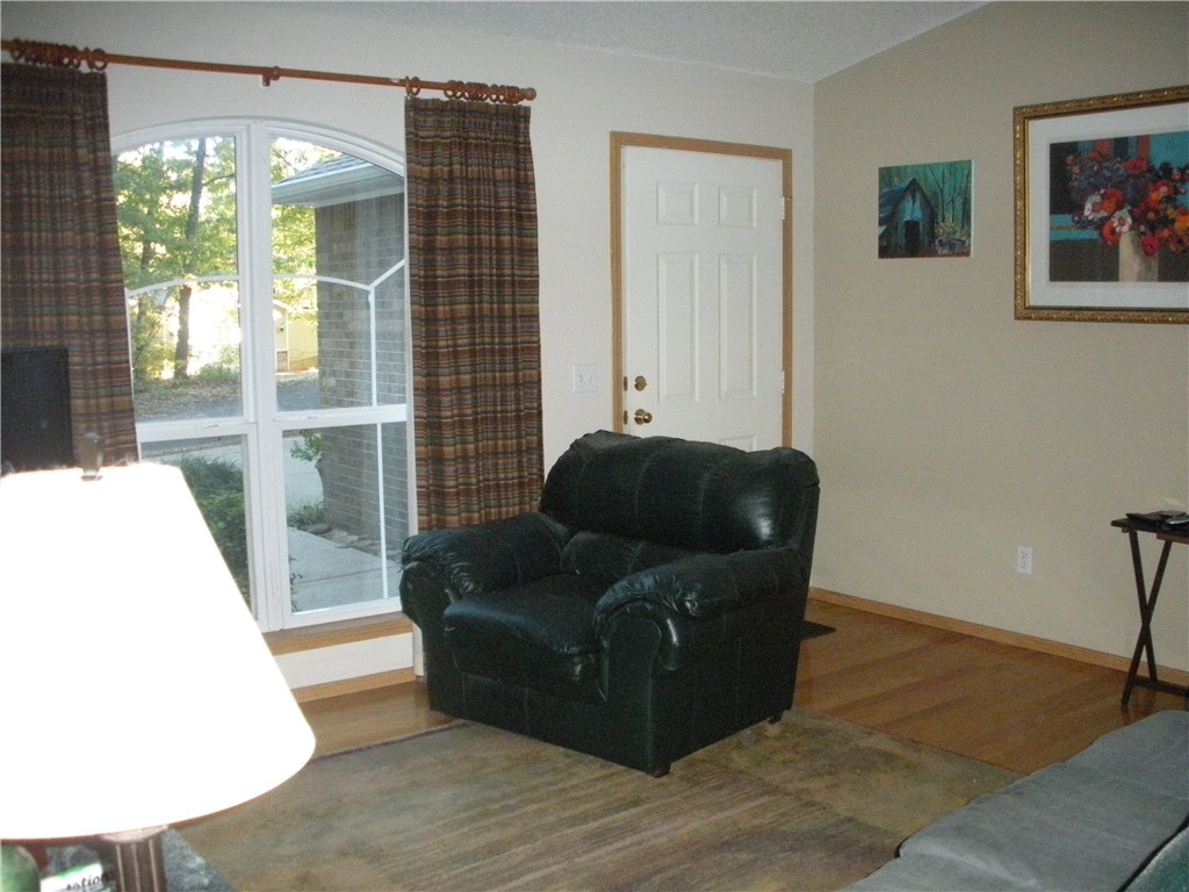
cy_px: 446
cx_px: 594
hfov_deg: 52.6
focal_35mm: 35
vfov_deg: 40.7
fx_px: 1202
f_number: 3.5
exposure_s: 1/60
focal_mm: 6.3
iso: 752
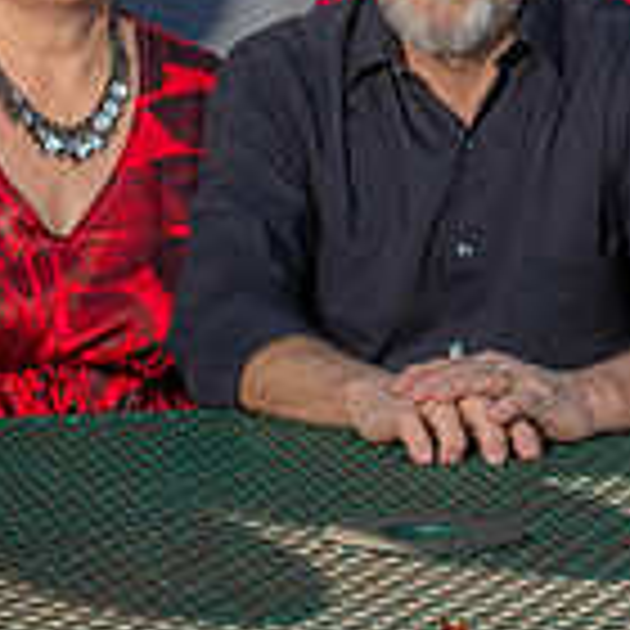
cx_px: 639
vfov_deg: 7.1
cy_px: -63
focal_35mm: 246
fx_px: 5065
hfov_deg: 7.1
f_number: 5.6
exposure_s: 1/250
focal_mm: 70
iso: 50
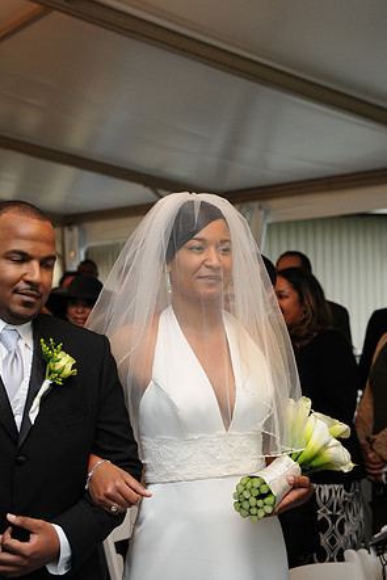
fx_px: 934
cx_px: 195
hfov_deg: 23.4
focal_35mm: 58
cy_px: 294
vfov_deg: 34.5
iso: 640
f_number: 2.8
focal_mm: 38
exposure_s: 1/100
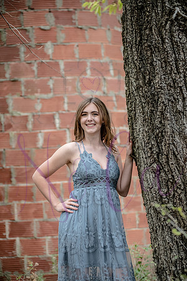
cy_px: 140
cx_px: 94
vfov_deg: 25.4
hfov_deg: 17.1
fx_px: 623
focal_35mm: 80
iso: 1250
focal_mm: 80
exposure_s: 1/320
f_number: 3.5
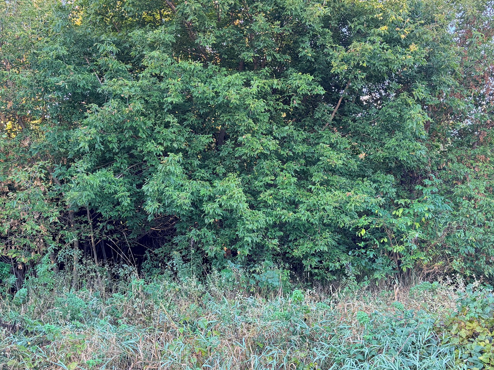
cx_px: 247
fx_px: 528
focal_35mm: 37
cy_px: 164
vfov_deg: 38.6
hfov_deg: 50.1
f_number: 1.78
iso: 200
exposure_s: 1/122
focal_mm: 6.76
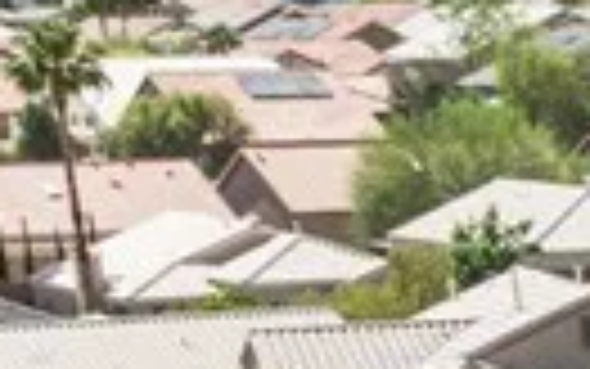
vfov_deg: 6.1
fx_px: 3185
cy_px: 1107
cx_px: 1756
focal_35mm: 198
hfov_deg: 8.8
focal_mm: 12.29
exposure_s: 1/240
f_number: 2.8
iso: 100
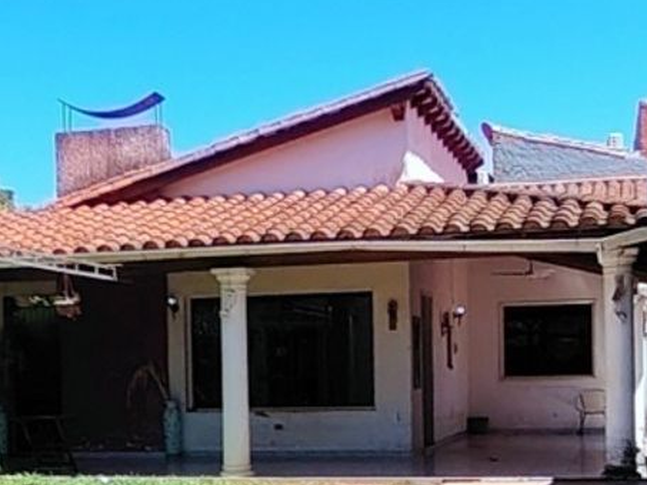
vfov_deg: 46.6
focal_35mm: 30
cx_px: 433
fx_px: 561
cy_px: 282
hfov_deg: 58.6
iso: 100
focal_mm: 1.42
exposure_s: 1/764
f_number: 2.2
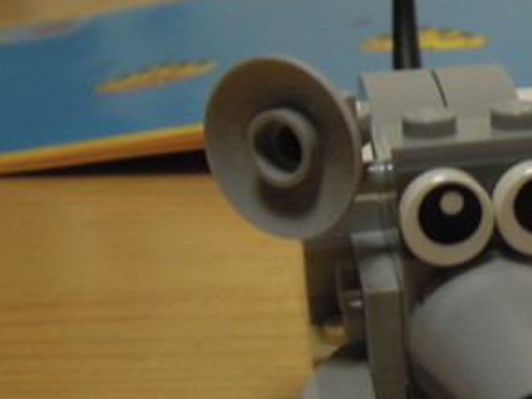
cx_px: 541
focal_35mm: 75
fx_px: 1153
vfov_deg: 19.6
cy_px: 143
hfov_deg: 24.7
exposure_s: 1/30
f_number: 2.8
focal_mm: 4.3
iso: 400
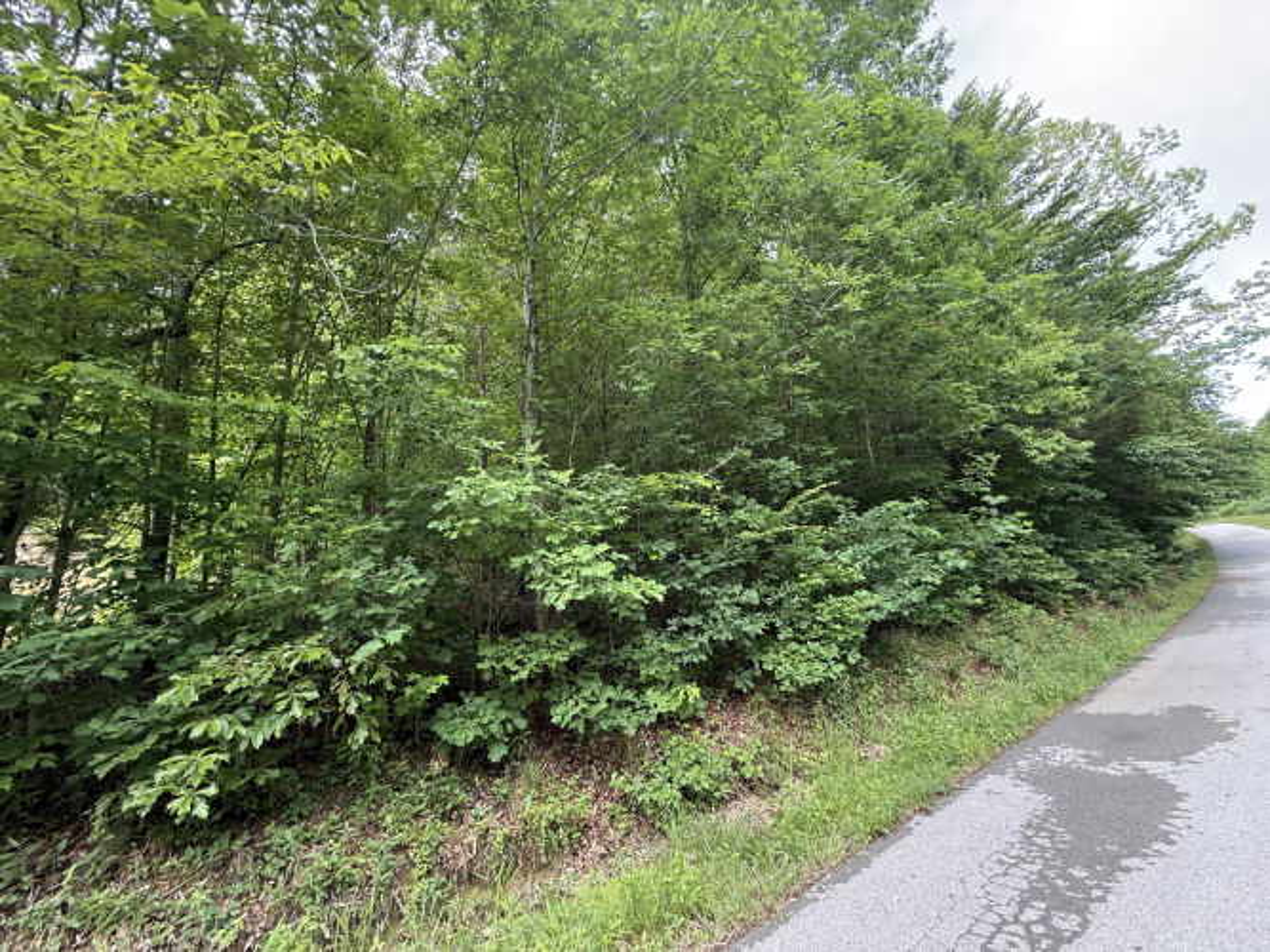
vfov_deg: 85.7
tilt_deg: +13.9
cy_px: 476
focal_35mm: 14
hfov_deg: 102.1
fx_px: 514
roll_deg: +8.3
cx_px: 635
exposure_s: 1/99
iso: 64
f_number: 2.2
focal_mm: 2.22
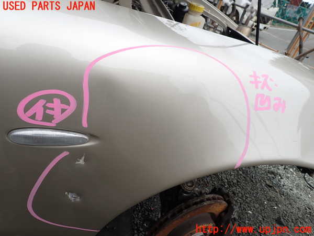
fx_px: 227
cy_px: 118
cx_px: 157
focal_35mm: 25
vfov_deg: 54.9
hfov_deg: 69.4
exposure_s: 1/500
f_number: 2.8
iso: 100
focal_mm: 4.5
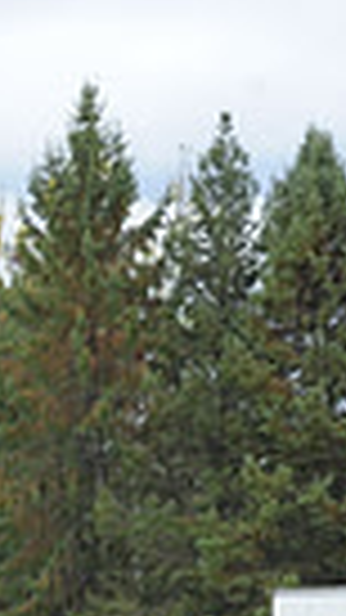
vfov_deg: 4.9
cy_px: 760
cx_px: -876
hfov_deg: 2.7
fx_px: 7099
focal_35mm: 435
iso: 1000
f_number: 6.3
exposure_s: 1/800
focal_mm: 98
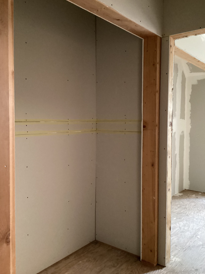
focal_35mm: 32
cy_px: 134
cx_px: 103
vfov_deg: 56.8
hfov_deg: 44.2
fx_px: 253
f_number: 2.4
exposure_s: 1/24
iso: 800
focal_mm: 3.3
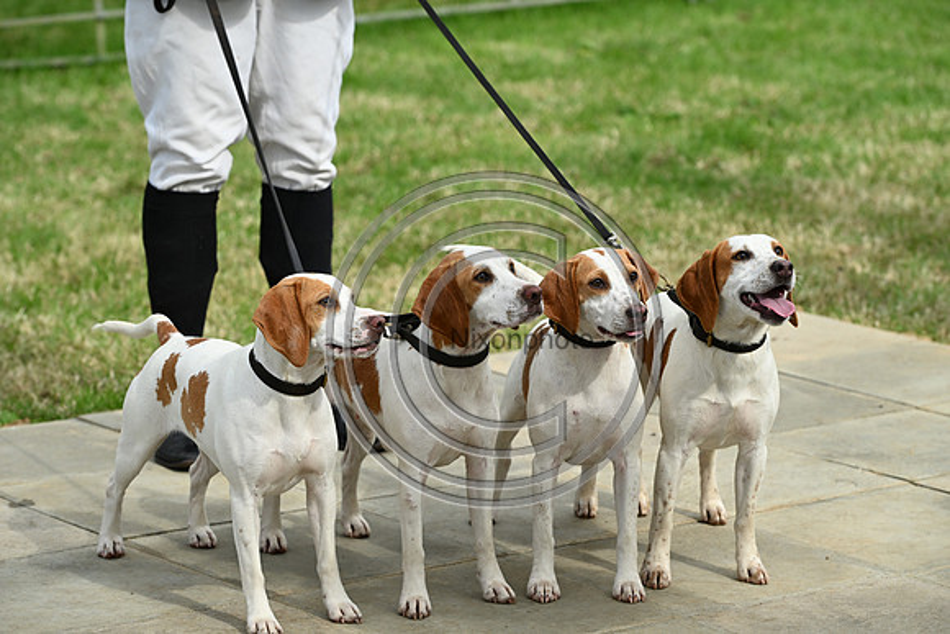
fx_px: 3431
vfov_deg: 10.6
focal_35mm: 130
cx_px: 475
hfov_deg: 15.8
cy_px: 317
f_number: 5.6
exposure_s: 1/1000
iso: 360
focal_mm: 130
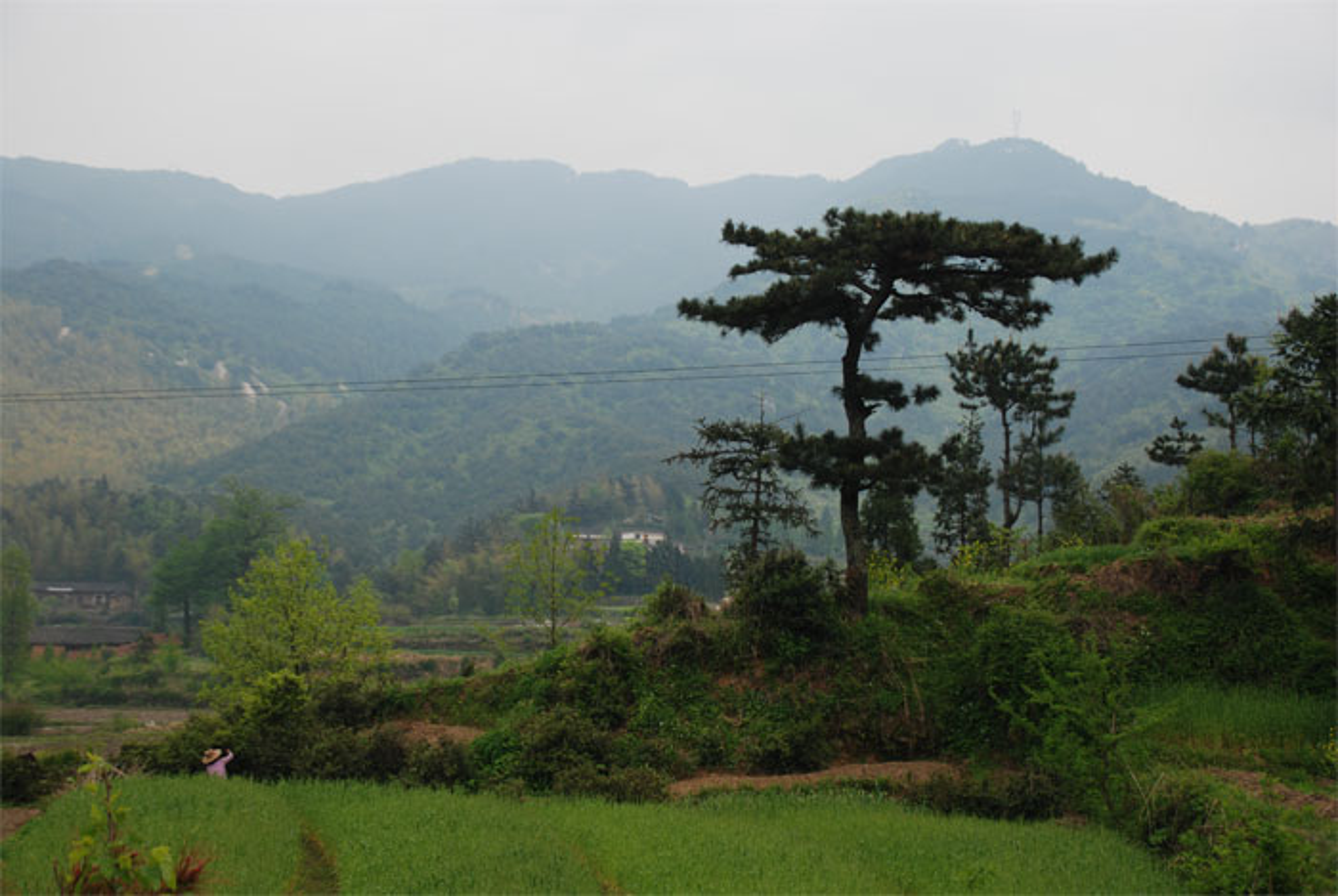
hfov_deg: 35.0
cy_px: 448
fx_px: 2122
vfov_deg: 23.9
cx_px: 669
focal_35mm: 57
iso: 100
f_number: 5
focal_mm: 38
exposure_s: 1/640
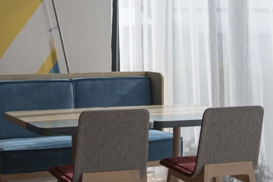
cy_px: 26
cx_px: 121
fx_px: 630
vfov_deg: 16.3
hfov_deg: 24.5
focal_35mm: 83
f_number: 8
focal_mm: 46
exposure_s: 1/320
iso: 100
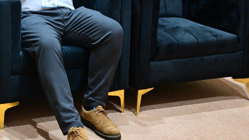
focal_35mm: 87
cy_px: -18
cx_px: 2
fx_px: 574
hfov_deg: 23.5
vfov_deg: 13.6
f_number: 4
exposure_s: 1/100
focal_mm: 31
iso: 1250
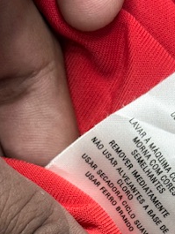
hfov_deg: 12.6
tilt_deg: -74.6
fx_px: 781
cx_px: 168
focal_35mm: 116
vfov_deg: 16.8
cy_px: 197
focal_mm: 6.76
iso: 80
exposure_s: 1/100
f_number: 1.78
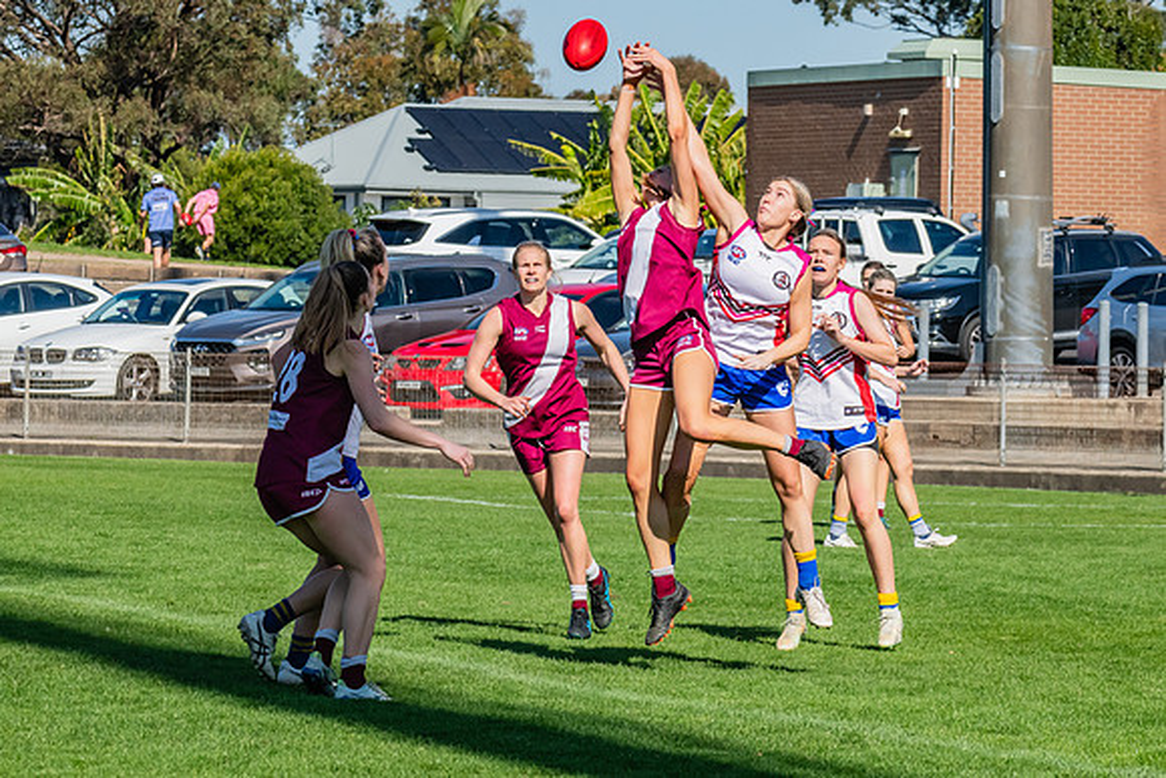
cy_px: 424
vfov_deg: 5.3
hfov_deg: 7.9
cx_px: 657
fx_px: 8408
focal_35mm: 260
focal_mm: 170
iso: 800
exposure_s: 1/1250
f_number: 13
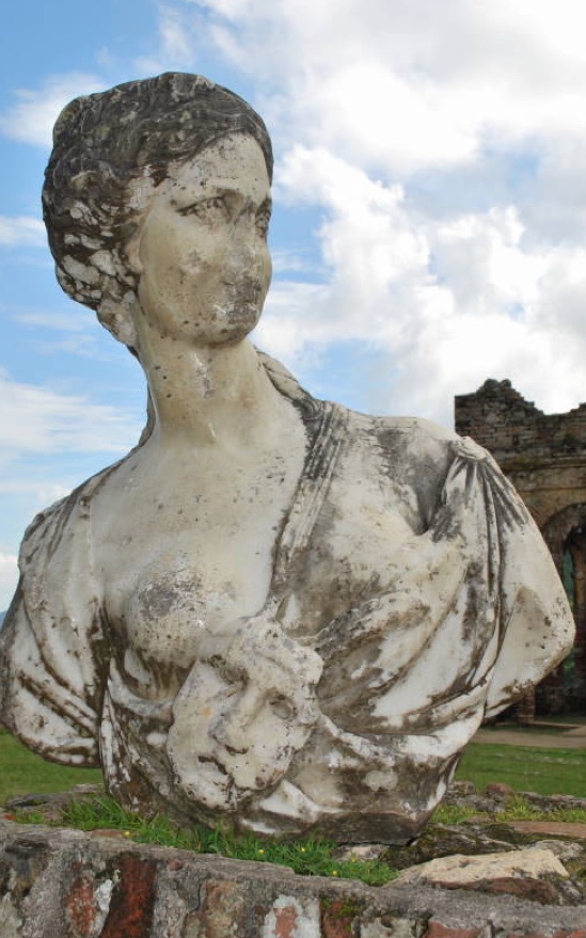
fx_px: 1202
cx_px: 288
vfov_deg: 42.7
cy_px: 466
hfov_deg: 27.4
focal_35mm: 47
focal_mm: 30
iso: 100
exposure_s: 1/200
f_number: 8
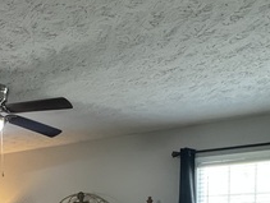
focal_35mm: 41
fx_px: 320
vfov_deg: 29.7
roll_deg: +1.6
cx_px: 22
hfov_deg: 41.7
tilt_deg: -5.1
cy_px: 249
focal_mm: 1.57
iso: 400
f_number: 1.8
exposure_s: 1/60
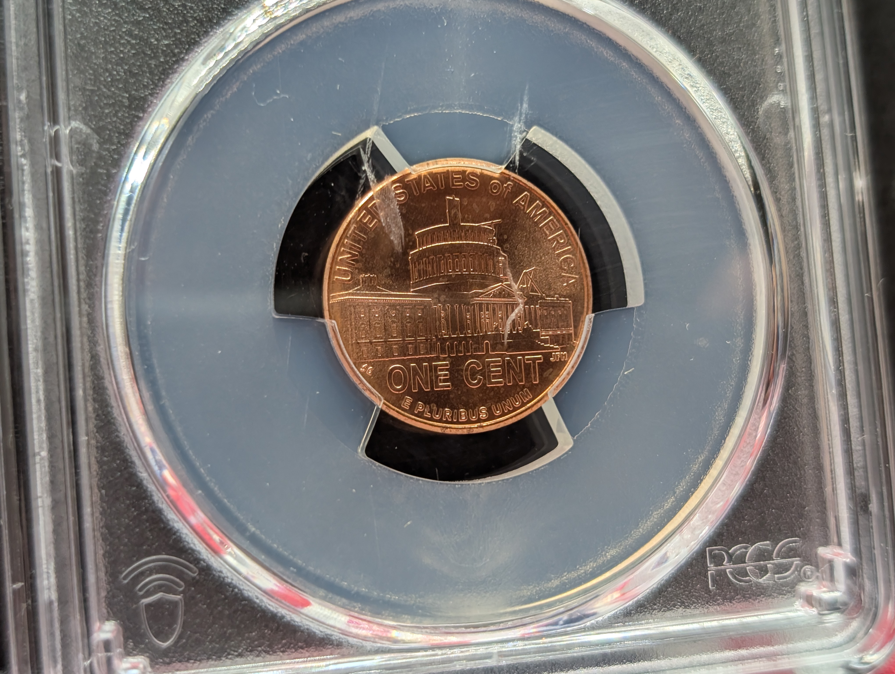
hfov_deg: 38.9
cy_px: 337
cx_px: 448
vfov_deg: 29.7
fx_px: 1269
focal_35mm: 49
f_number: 1.68
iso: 102
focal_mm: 6.9
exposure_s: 1/126
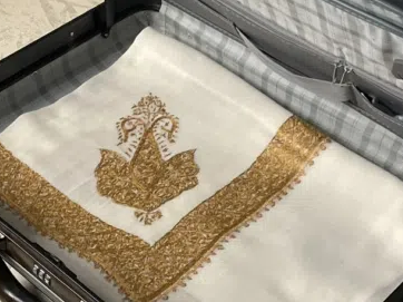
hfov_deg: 41.3
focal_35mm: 46
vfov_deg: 31.4
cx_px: 206
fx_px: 535
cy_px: 124
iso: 200
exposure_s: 1/60
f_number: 1.6
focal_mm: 4.2
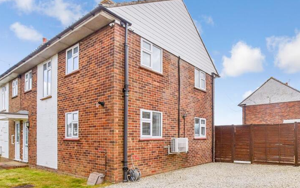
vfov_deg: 53.7
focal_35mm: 22
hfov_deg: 77.1
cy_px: 129
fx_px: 180
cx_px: 200
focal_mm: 10
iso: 160
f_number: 8
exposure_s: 1/320
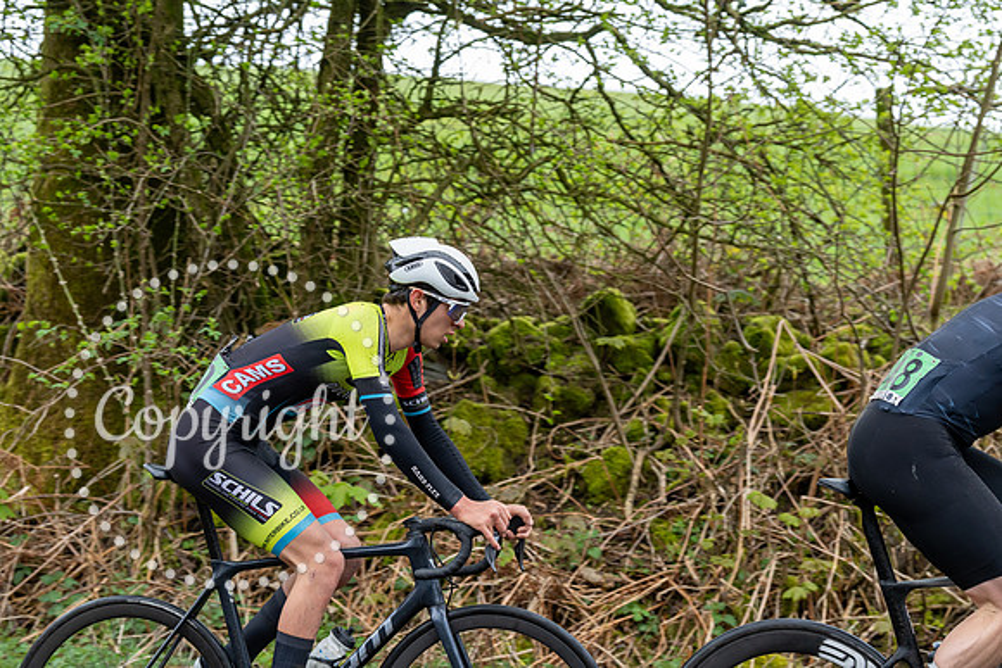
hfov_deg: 28.8
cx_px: 501
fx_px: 1949
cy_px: 334
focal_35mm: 70
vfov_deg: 19.5
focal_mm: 70
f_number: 3.5
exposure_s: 1/1000
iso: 1600
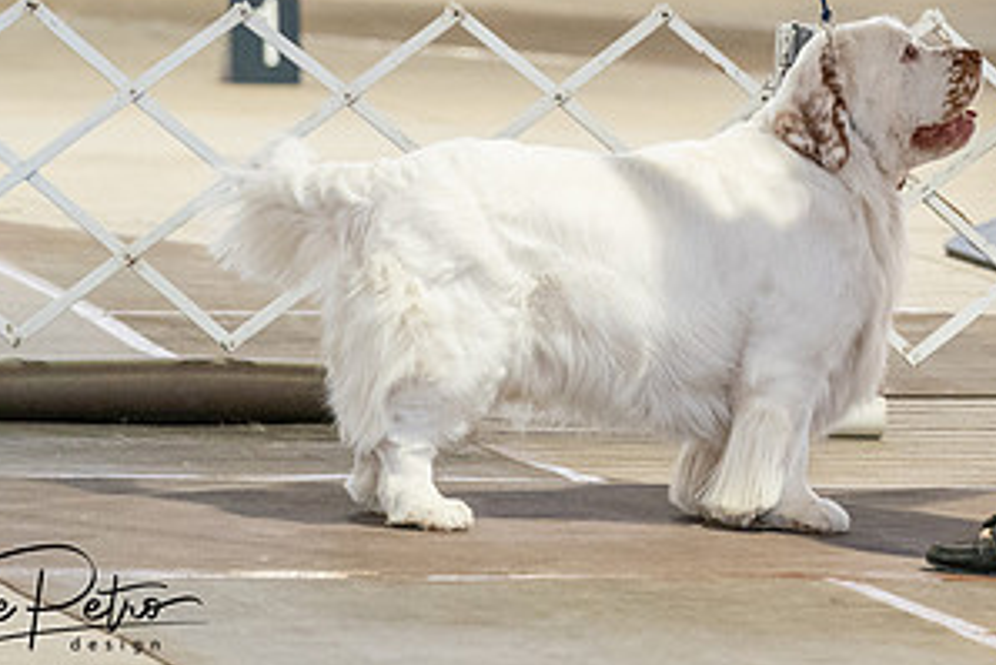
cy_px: -20
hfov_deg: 5.1
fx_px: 11238
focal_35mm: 406
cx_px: 807
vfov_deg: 3.4
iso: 6400
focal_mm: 179
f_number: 3.5
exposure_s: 1/250
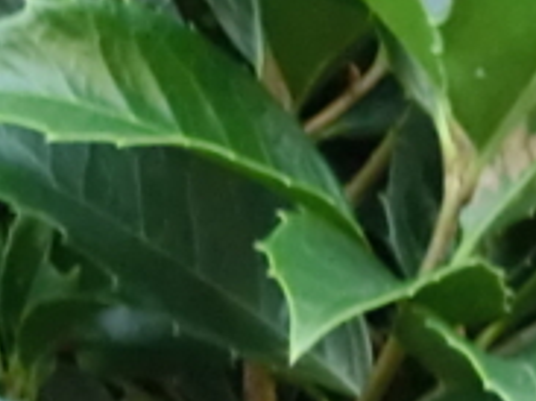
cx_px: -111
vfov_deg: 2.2
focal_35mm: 665
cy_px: 143
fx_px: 10290
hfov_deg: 3.0
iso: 800
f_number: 5.9
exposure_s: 1/60
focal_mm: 26.91
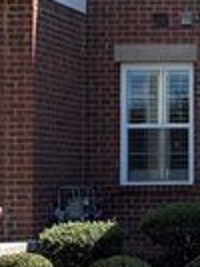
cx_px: 448
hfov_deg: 10.2
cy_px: 131
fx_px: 1000
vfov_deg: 15.2
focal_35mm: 130
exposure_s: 1/2865
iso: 50
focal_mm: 5.96
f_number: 1.6
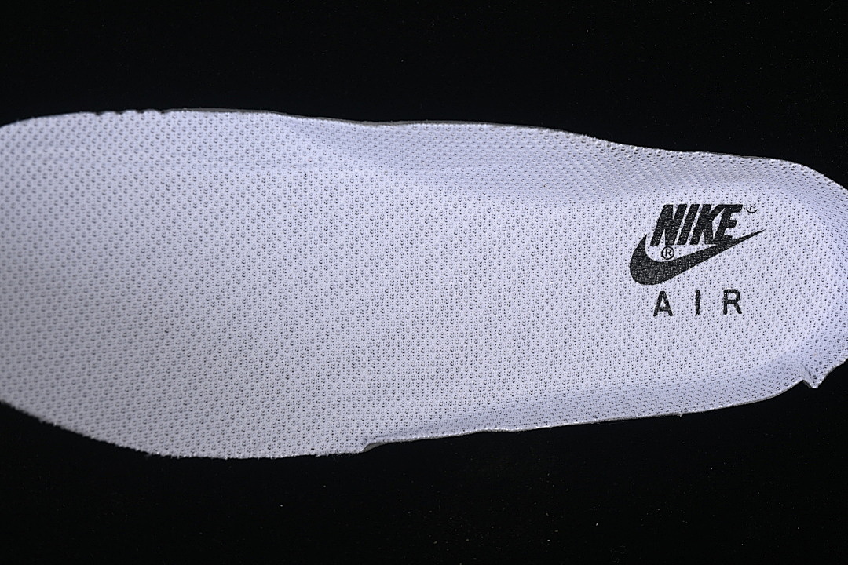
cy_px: 282
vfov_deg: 18.2
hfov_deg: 27.0
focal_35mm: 75
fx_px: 1767
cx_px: 424
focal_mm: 50
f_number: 7.1
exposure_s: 1/60
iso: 160
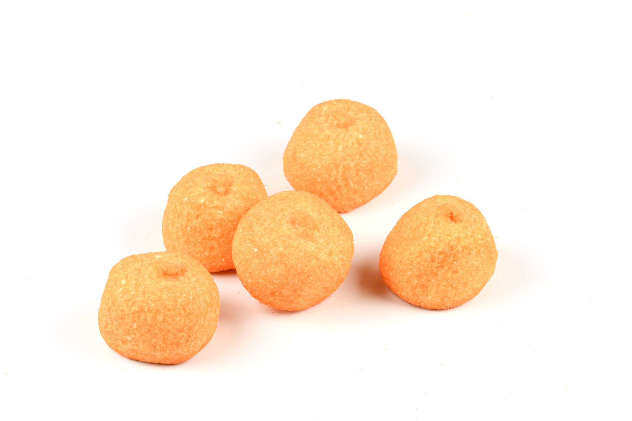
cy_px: 210
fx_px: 2756
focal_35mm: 157
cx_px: 316
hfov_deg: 13.1
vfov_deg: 8.7
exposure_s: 1/3
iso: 100
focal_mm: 105
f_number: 20
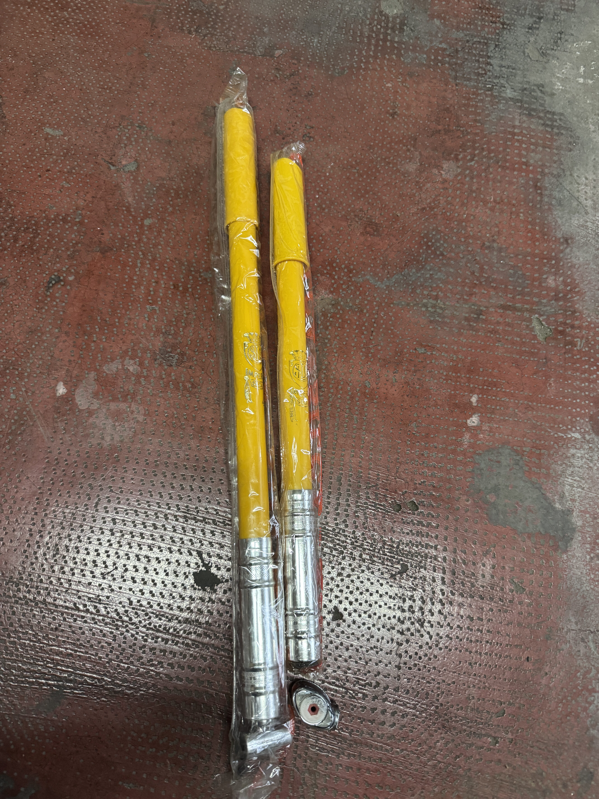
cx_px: 300
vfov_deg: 71.6
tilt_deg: -74.0
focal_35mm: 24
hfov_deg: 56.8
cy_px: 400
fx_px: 554
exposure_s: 1/50
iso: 640
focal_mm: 6.76
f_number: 1.78
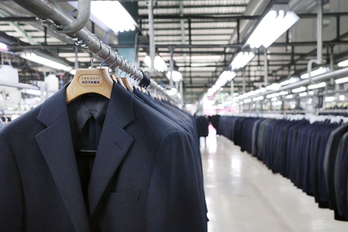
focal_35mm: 40
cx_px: 174
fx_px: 387
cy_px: 116
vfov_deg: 33.4
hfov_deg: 48.5
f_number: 3.2
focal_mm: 26
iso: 1250
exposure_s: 1/160
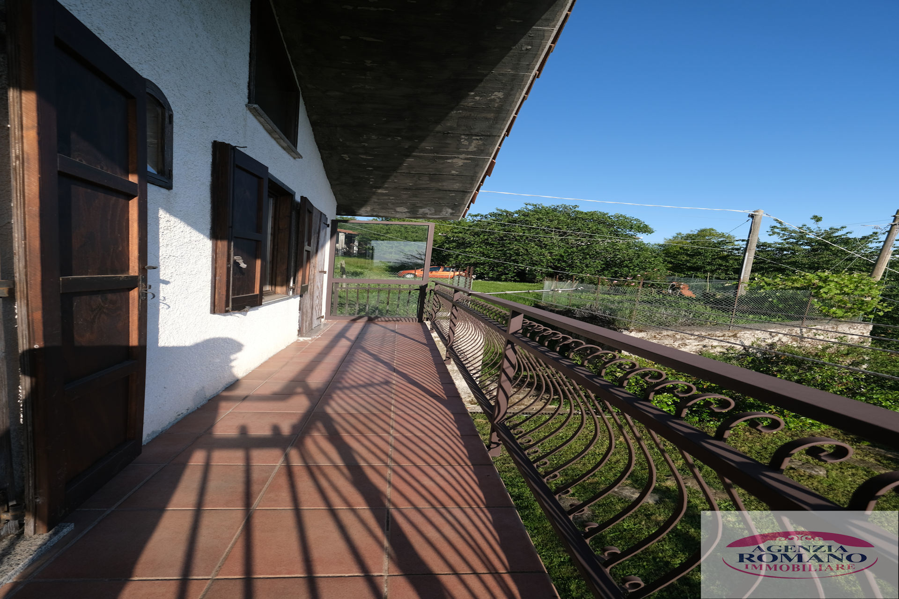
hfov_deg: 100.4
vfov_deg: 77.3
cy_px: 300
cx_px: 450
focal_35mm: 15
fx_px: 375
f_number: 4
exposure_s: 1/1000
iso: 200
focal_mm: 10
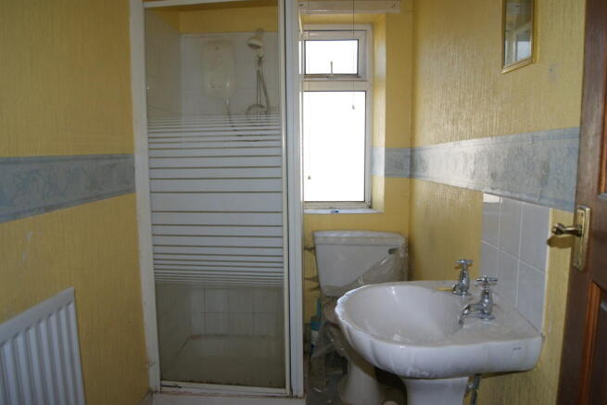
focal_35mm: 27
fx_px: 455
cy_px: 202
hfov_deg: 67.4
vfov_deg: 48.0
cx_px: 304
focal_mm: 18
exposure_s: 1/80
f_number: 6.3
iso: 200
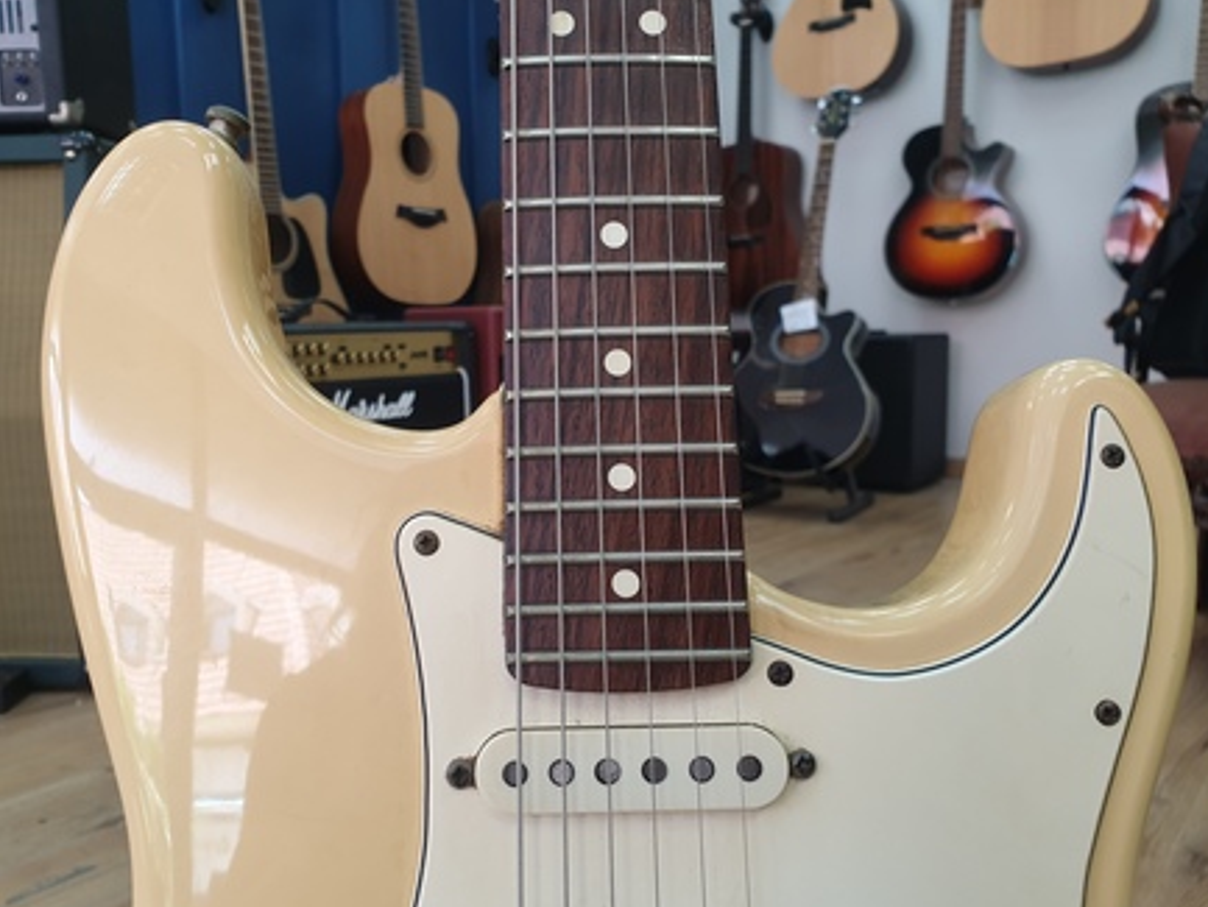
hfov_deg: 59.9
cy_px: 473
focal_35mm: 30
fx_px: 1047
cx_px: 561
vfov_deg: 46.8
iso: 80
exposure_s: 1/50
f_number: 2.4
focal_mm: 4.3
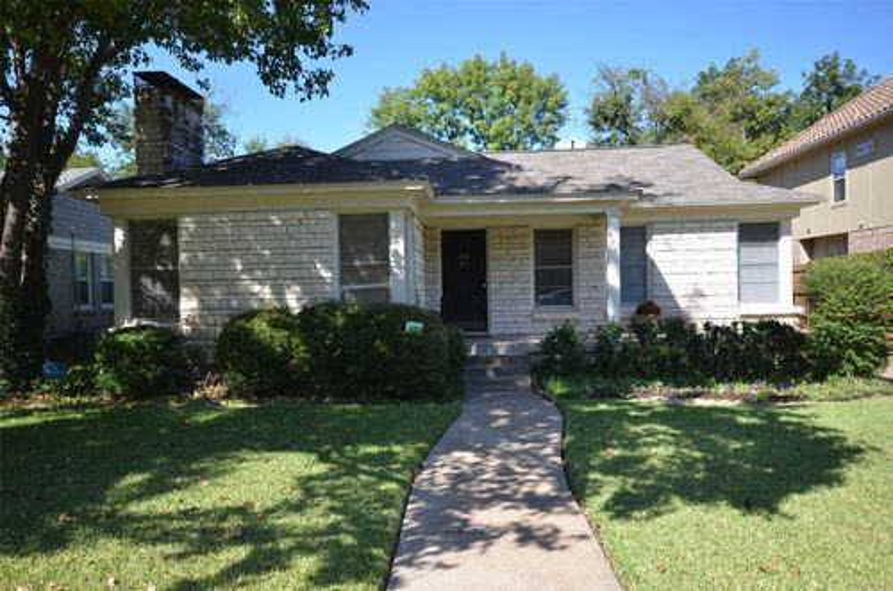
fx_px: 743
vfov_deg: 43.4
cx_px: 446
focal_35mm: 30
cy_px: 296
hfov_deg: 62.0
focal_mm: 20
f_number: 8
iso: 200
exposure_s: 1/250
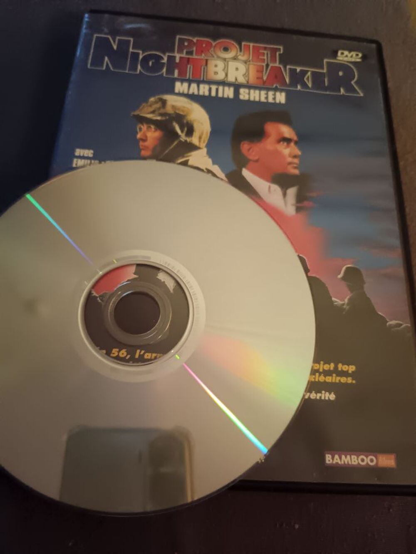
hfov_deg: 51.4
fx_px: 433
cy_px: 277
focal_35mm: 27
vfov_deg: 65.3
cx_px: 208
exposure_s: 1/16.7
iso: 6878
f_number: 1.9
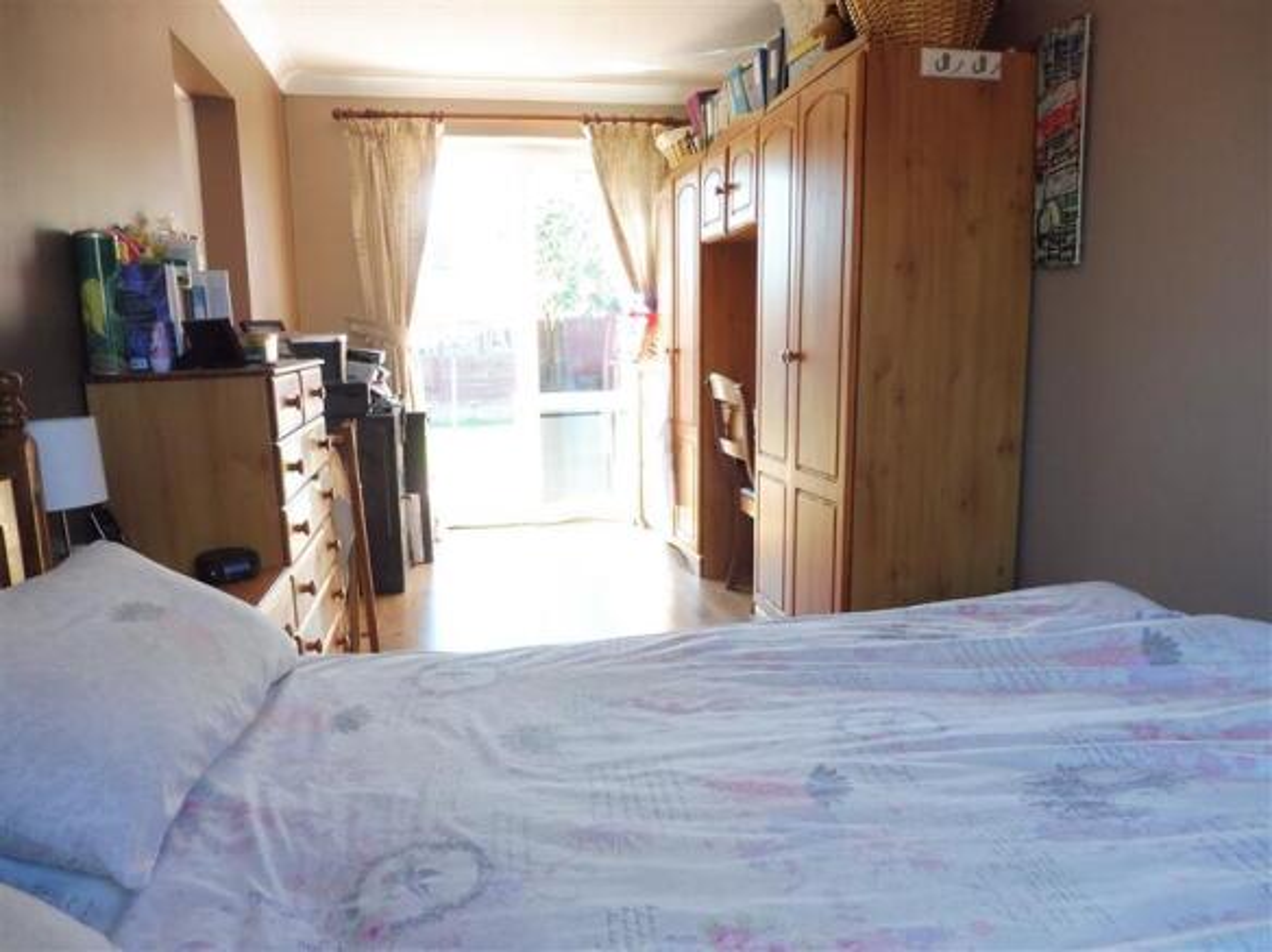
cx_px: 636
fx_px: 881
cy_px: 476
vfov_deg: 56.7
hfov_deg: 71.6
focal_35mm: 24
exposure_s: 1/60
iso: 250
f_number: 3.3
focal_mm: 4.3
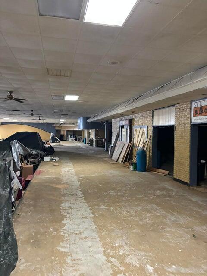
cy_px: 138
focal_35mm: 26
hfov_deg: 53.1
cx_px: 104
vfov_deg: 67.3
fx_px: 207
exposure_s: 1/40
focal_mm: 5.96
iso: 640
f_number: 1.6
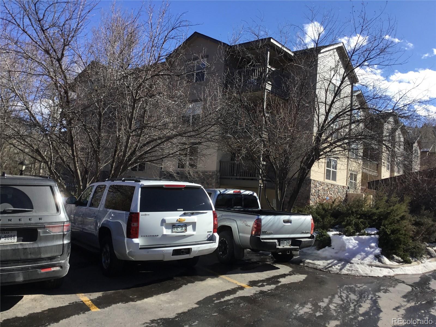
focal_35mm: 31
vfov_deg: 45.4
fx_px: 390
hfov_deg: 58.4
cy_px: 164
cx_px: 218
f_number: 2.4
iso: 25
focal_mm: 3.3
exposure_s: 1/886
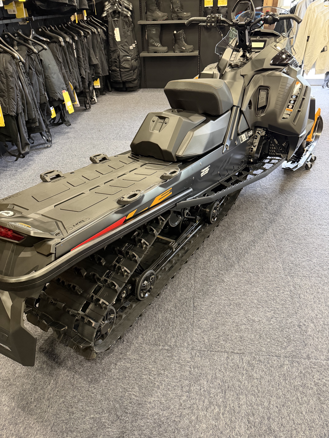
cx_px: 164
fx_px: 304
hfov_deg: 56.8
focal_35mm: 24
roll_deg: +2.0
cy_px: 219
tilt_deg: -34.6
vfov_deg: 71.6
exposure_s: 1/40
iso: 640
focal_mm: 6.76
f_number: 1.78
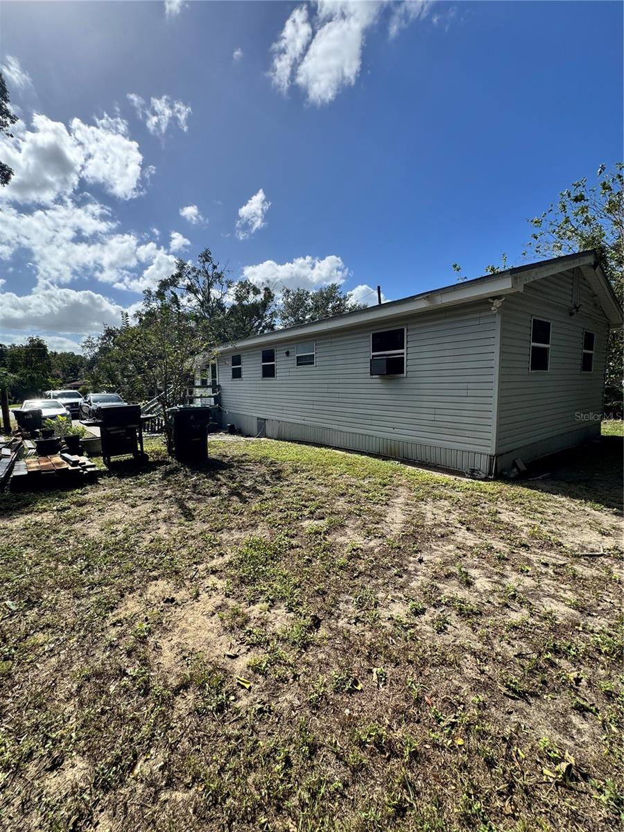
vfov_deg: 102.1
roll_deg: +1.2
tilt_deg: -5.6
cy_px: 416
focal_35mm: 14
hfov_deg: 85.7
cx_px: 312
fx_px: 336
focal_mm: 2.22
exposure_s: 1/1789
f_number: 2.2
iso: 50
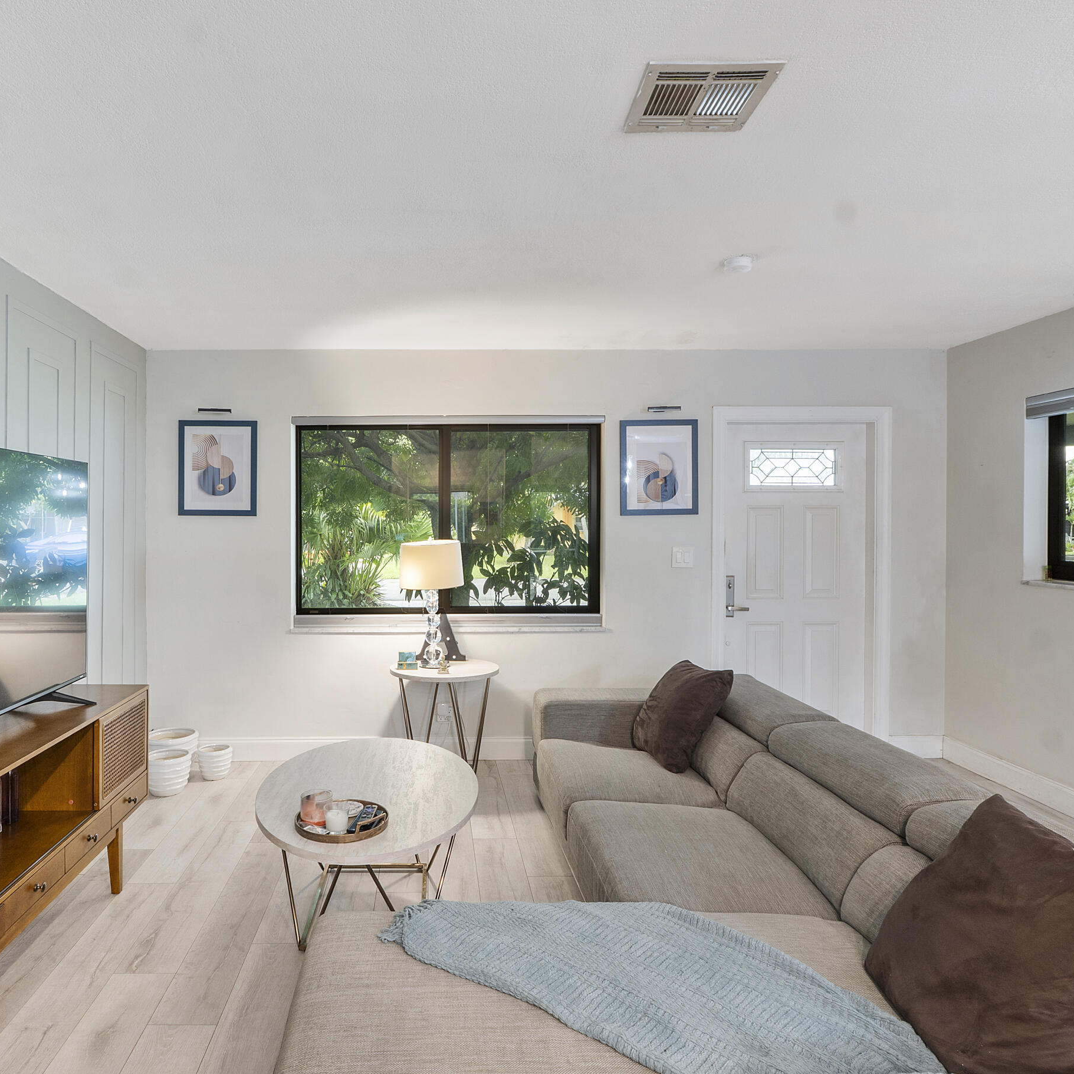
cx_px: 447
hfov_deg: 69.0
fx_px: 774
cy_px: 527
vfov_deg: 69.5
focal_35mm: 22
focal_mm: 10.5
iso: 160
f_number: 11
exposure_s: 1
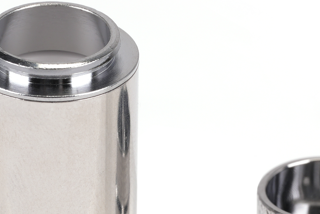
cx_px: 157
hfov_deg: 6.2
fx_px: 2951
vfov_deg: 4.1
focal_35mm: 332
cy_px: 159
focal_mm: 105
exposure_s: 1/160
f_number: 14
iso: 125
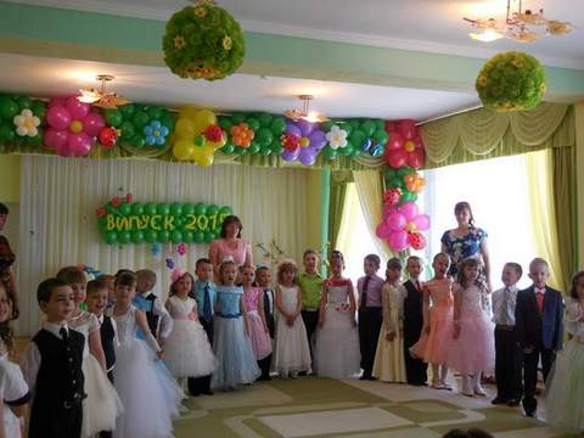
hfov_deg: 41.2
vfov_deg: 31.5
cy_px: 219
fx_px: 776
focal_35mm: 46
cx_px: 292
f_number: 3.8
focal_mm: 8.2
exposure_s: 1/30
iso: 220
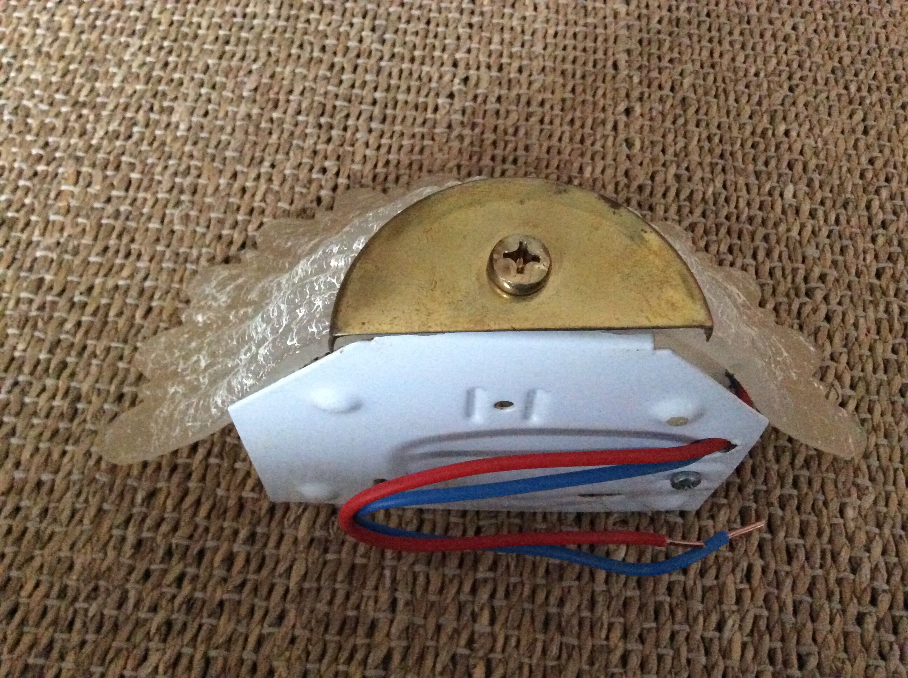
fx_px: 838
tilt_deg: -61.2
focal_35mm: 32
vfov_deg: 44.1
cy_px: 339
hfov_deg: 56.9
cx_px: 454
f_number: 2.4
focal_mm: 3.3
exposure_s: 1/17
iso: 640
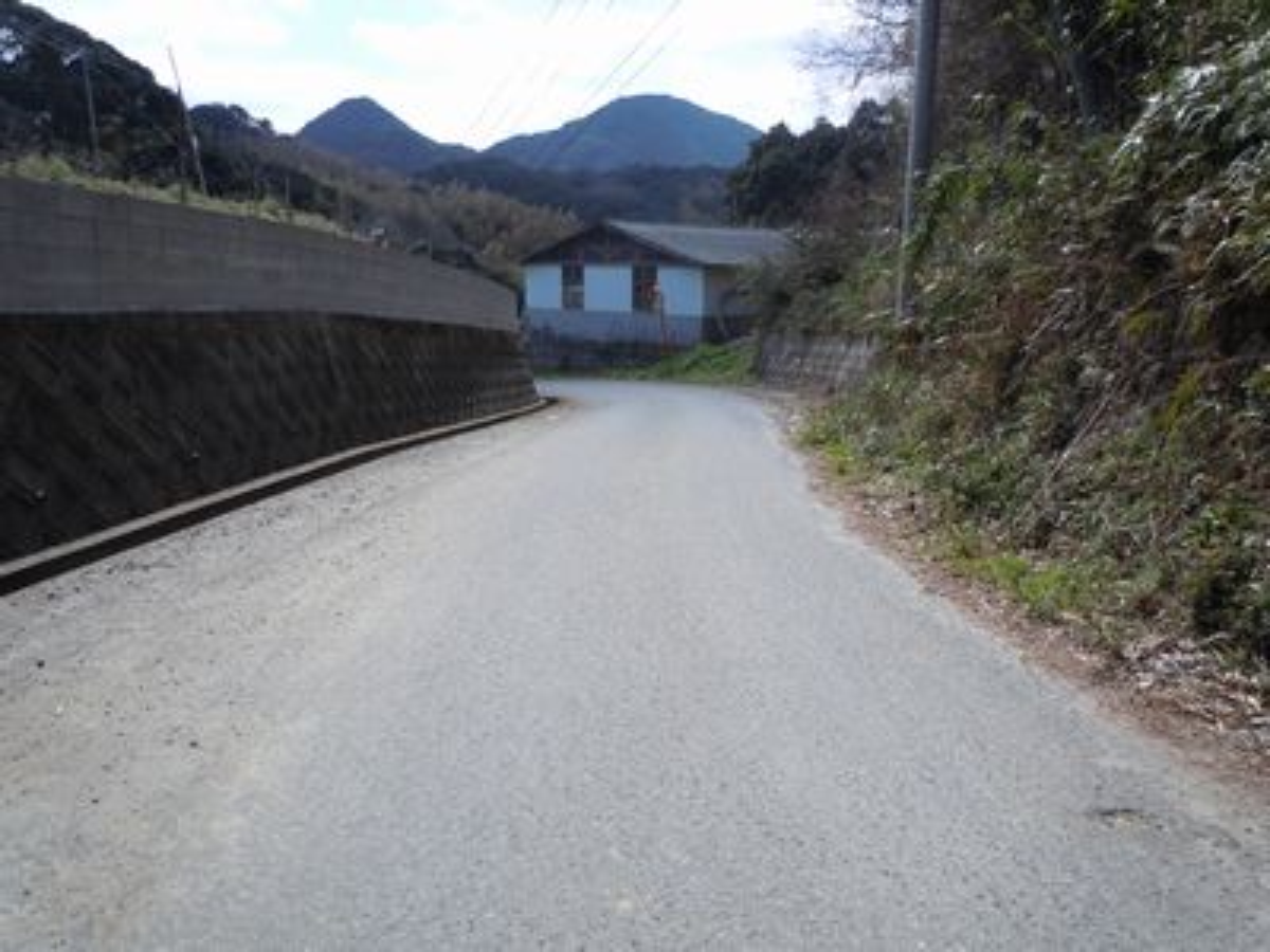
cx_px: 635
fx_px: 1027
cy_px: 476
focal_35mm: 28
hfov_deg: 63.4
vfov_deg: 49.7
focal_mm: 5
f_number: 3.7
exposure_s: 1/640
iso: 100
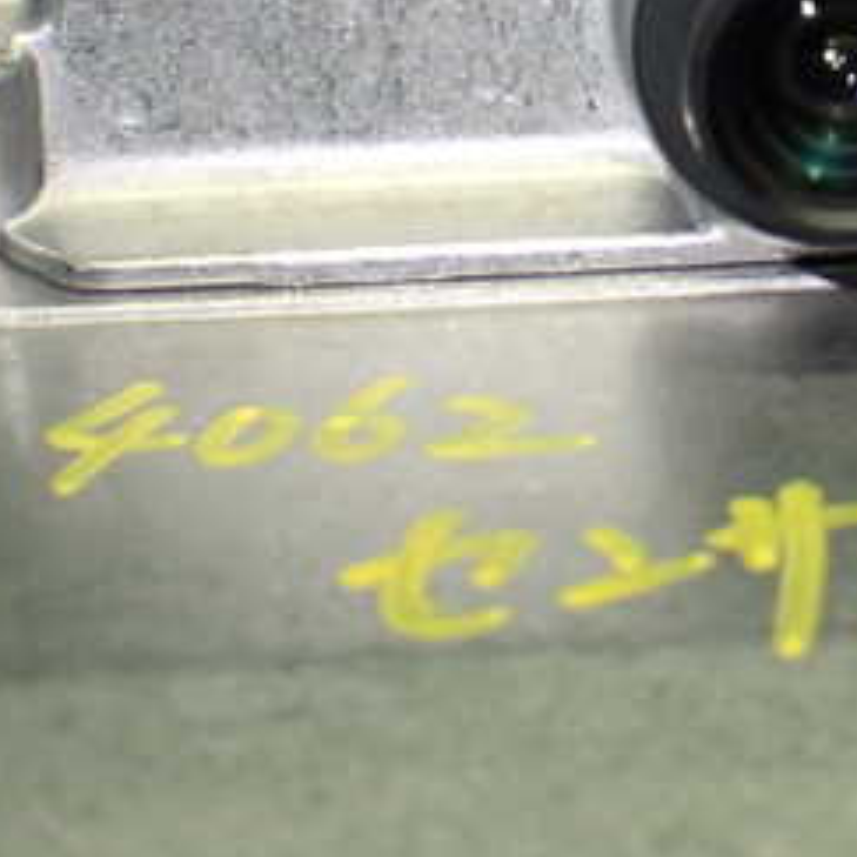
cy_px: 109
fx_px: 2689
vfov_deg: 17.9
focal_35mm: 96
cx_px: 843
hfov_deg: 17.7
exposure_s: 1/160
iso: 640
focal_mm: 7.84
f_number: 2.9
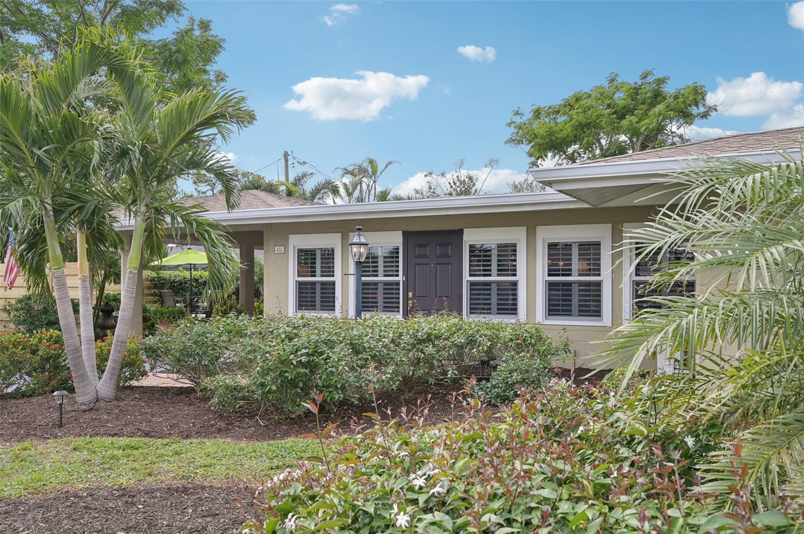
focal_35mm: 30
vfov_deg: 43.5
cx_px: 402
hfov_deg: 62.0
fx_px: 669
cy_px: 267
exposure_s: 1/500
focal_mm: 30
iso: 400
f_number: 8
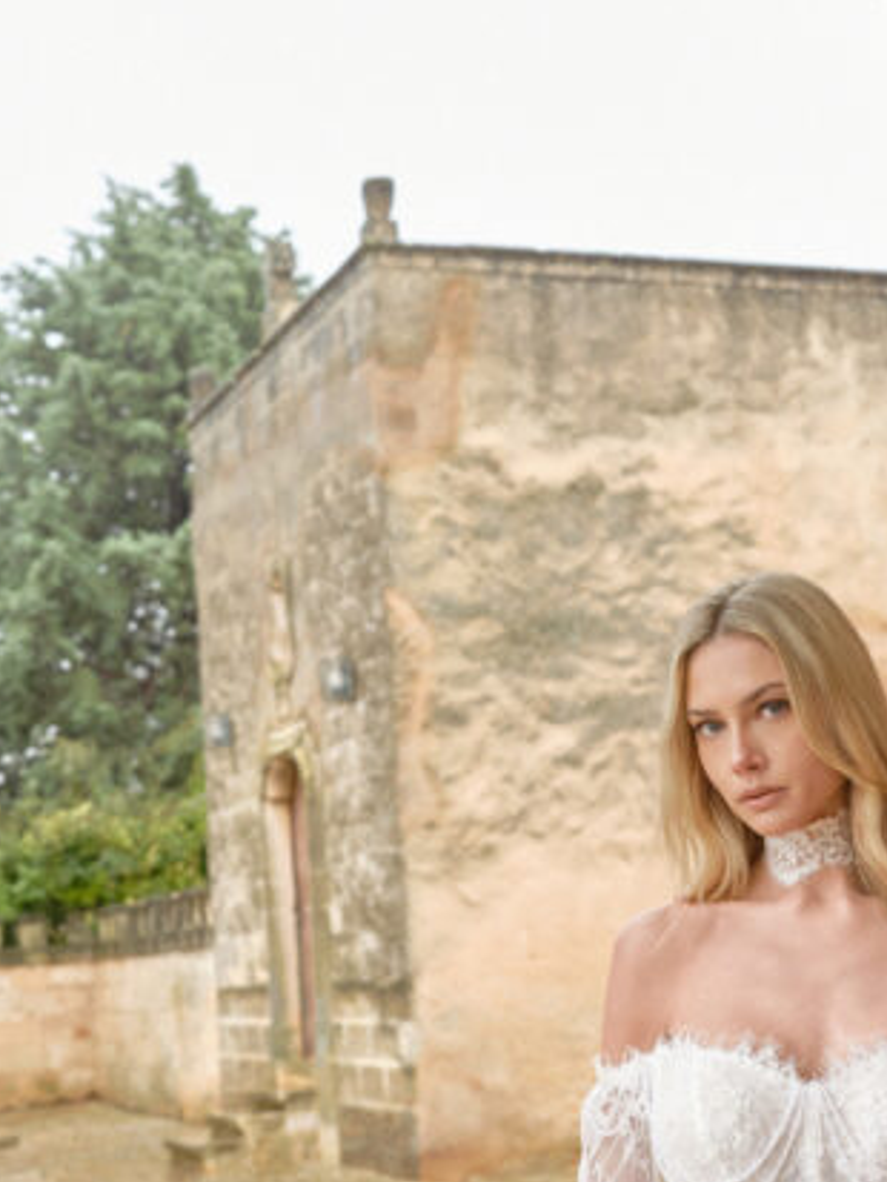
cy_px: 587
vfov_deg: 31.2
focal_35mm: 62
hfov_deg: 23.5
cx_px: 641
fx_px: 2117
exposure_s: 1/125
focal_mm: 32
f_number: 4
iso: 400
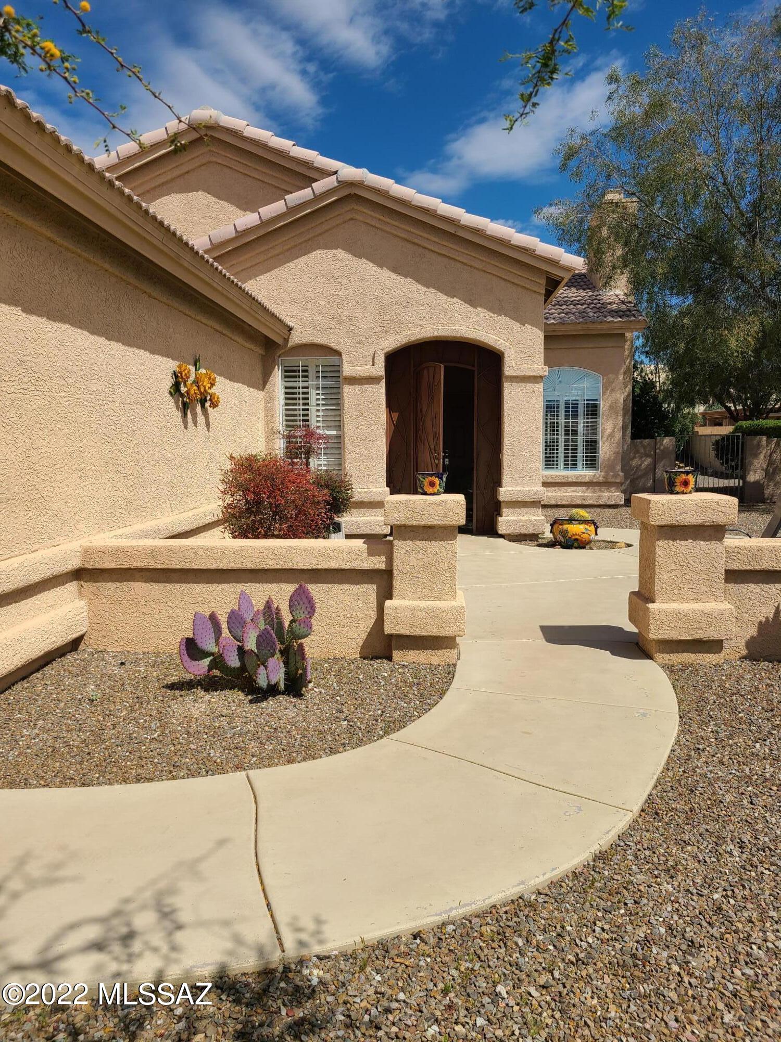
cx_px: 390
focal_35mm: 26
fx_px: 782
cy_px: 521
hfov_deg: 53.1
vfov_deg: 67.3
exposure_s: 1/4444
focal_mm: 5.4
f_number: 1.8
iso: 40
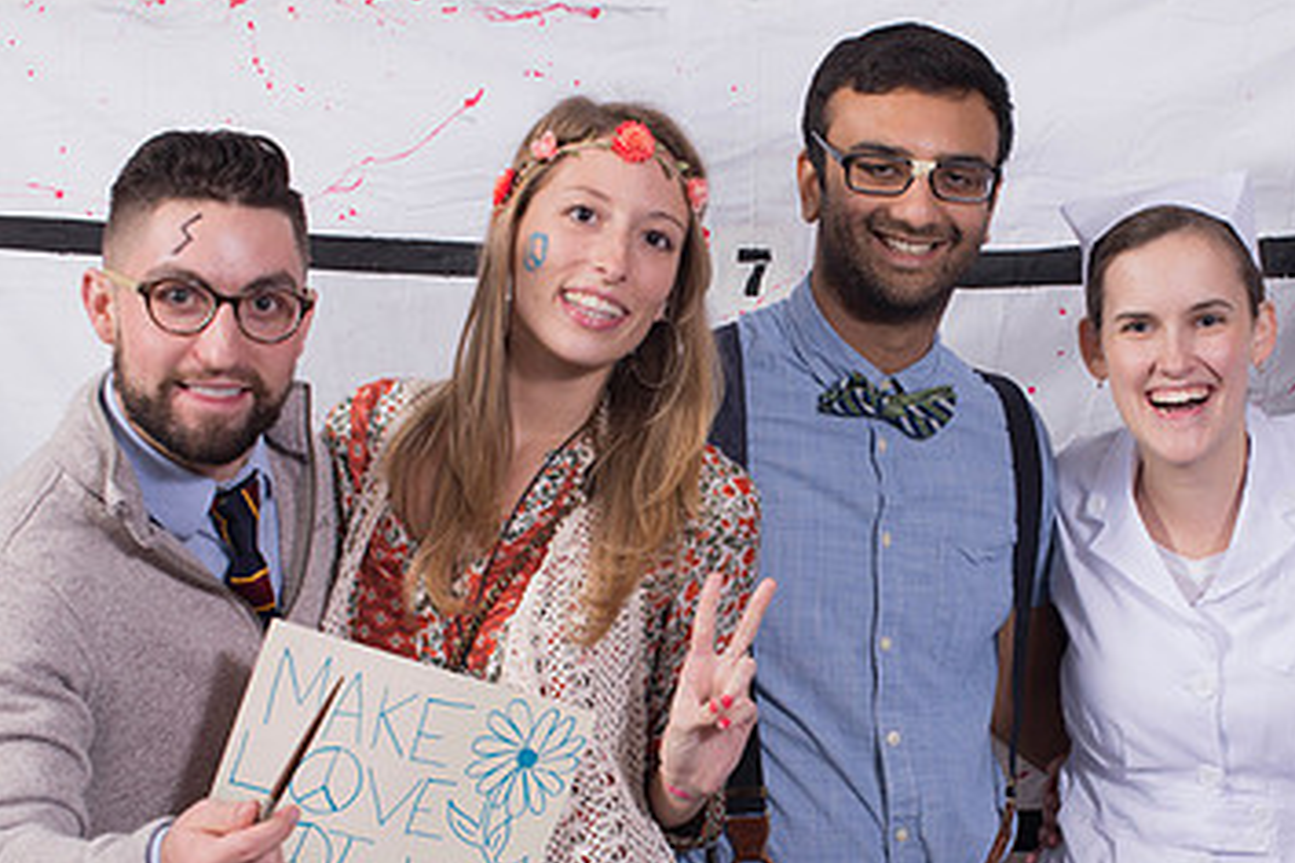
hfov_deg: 24.6
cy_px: 583
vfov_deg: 16.6
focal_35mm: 82
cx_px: 882
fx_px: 2949
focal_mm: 50
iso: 500
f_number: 9
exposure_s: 1/125
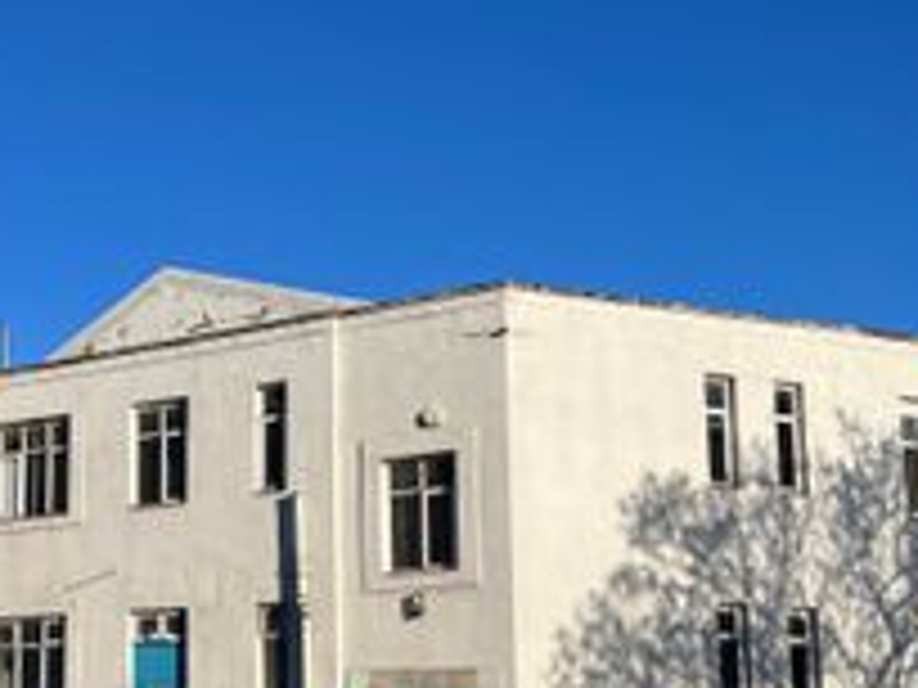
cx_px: 81
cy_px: 562
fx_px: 1352
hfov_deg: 35.2
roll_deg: -0.6
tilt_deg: +6.2
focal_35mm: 51
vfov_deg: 27.9
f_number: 1.6
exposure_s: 1/4016
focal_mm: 5.1
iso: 50
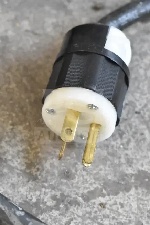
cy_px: 116
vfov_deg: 19.5
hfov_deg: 13.0
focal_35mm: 105
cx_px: 73
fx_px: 656
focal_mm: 50
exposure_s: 1/160
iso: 6400
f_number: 6.3
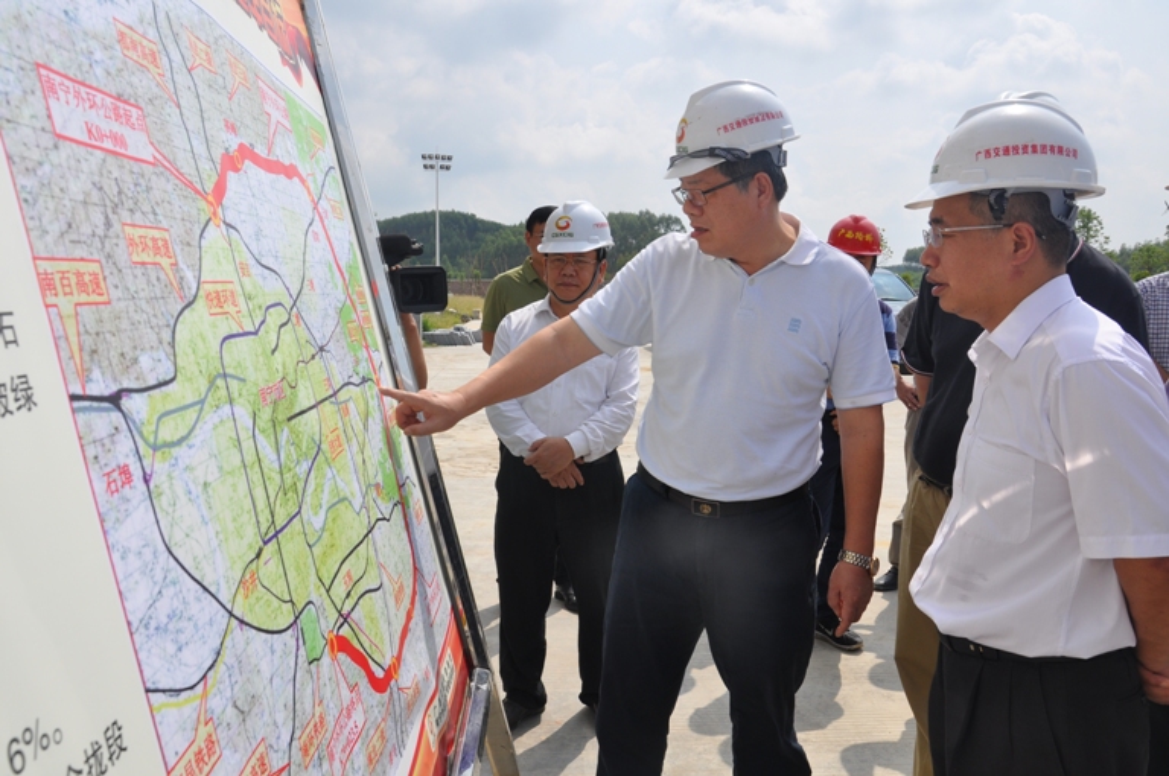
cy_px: 388
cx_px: 584
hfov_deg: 59.6
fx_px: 1022
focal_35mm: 32
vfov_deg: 41.6
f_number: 11
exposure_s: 1/500
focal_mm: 21
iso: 200
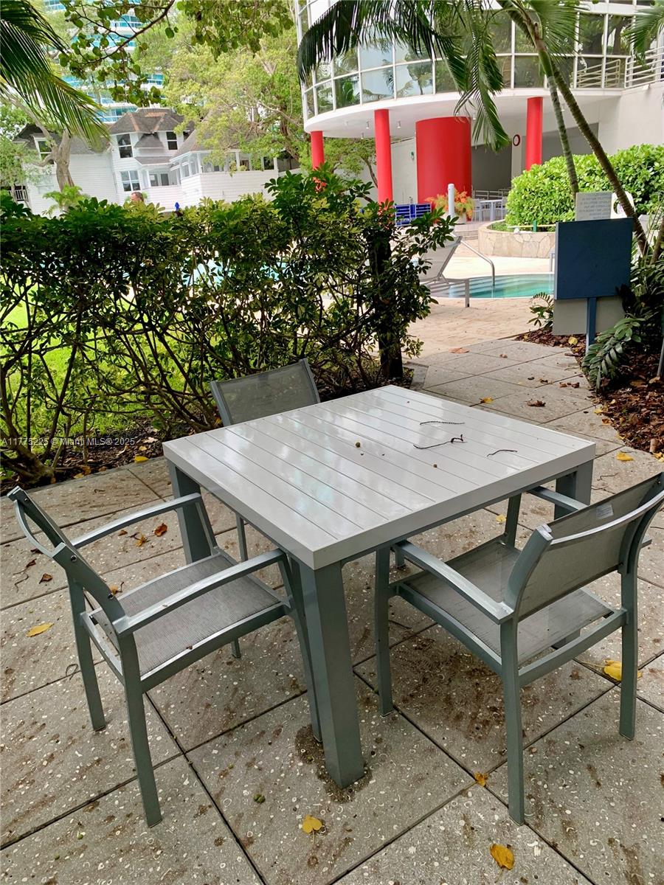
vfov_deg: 67.3
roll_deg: +4.7
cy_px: 442
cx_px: 332
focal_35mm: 26
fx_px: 665
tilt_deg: -19.2
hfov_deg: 53.1
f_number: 1.8
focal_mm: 4.25
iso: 40
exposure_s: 1/121
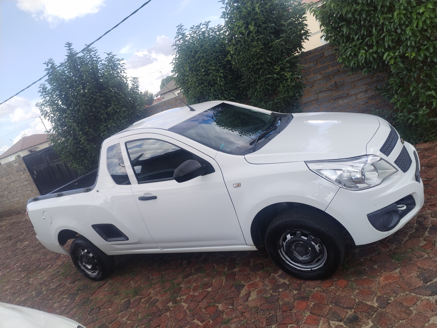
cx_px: 218
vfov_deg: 48.2
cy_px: 164
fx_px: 366
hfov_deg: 61.7
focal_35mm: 29
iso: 100
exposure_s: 1/594
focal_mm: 4.75
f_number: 1.8
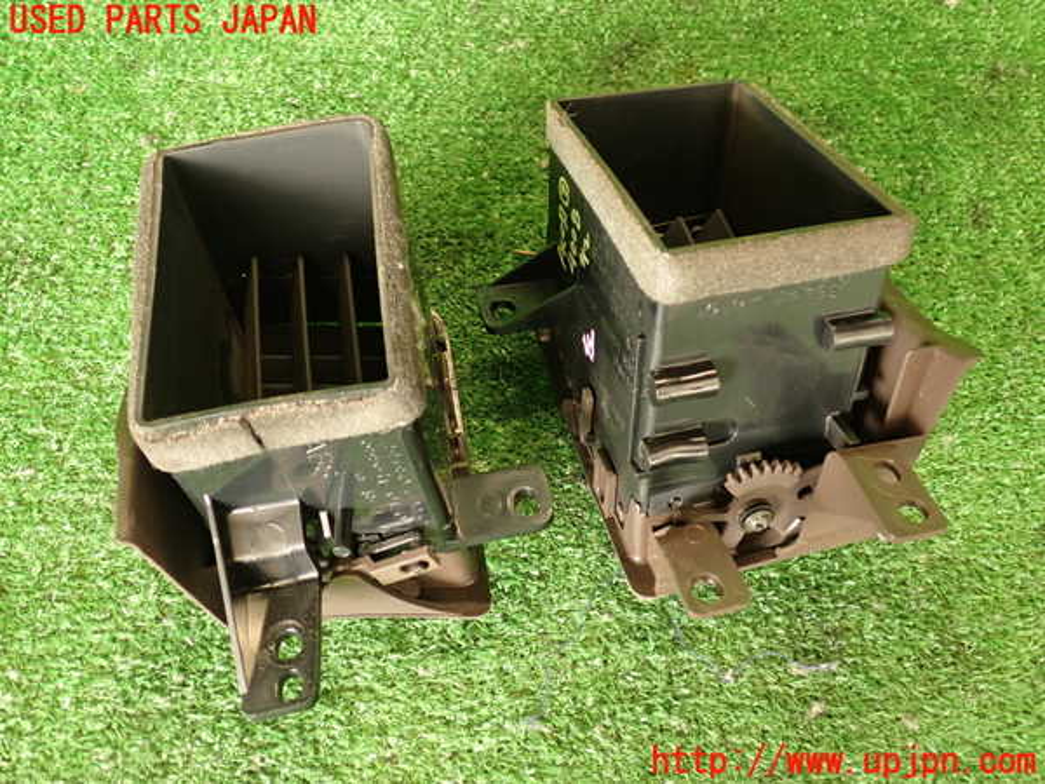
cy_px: 392
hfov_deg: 56.8
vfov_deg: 44.2
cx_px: 522
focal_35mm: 32
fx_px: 966
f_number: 2.4
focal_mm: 5.79
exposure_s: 1/30
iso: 250
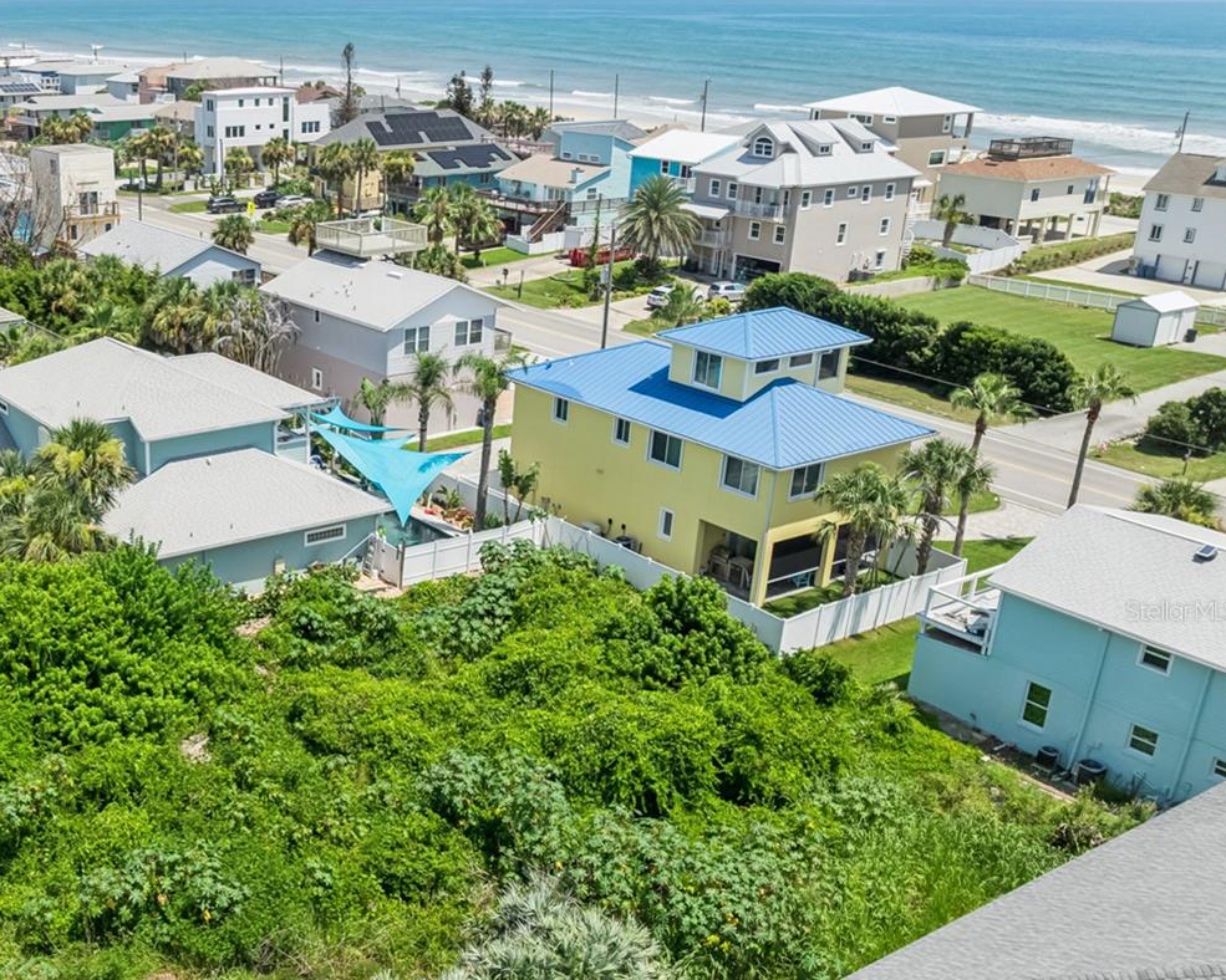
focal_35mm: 38
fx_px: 1379
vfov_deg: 38.9
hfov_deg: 45.5
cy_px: 610
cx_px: 248
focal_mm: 12.3
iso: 100
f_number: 2.8
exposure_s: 1/120
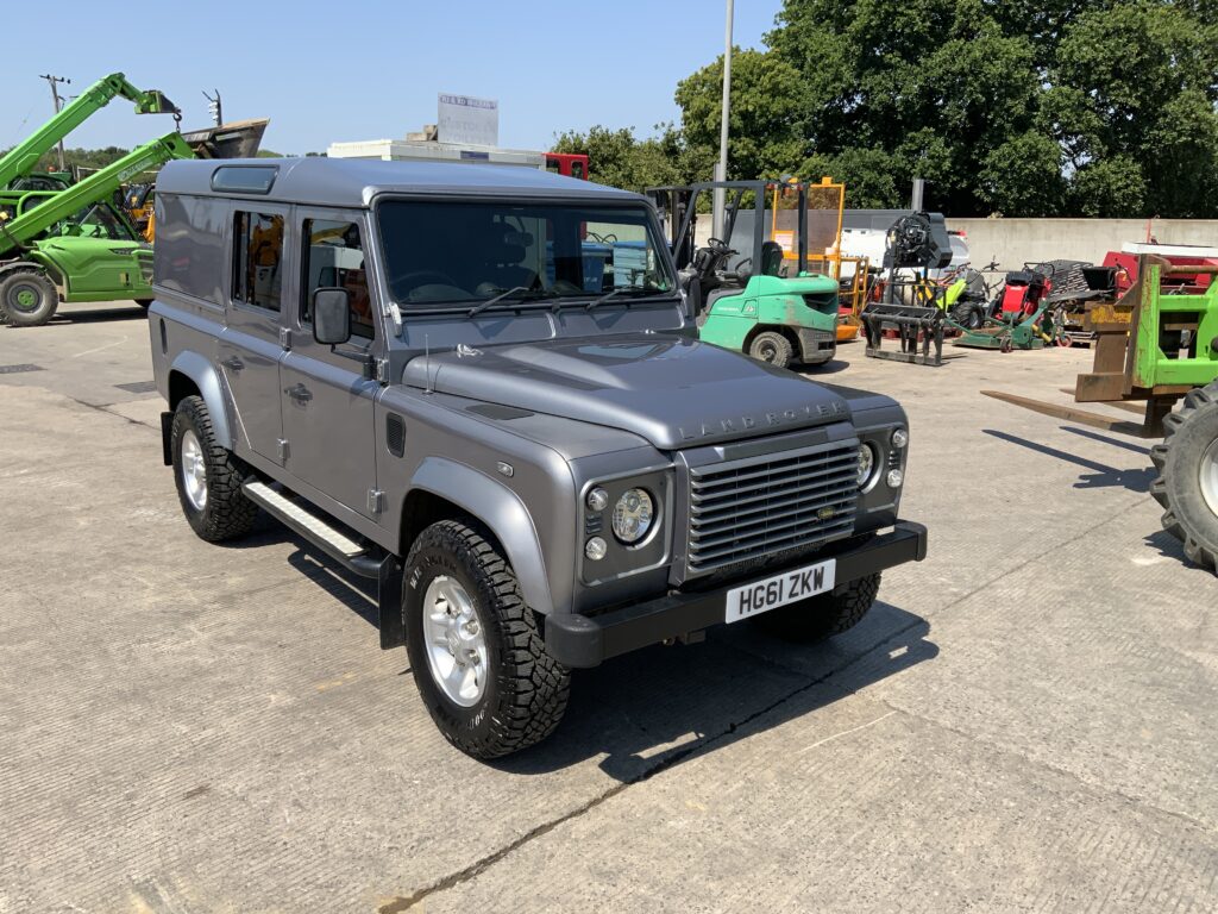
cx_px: 609
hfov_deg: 61.7
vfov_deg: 48.2
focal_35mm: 29
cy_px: 457
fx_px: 1020
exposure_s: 1/1626
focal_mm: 3
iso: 16
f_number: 1.8
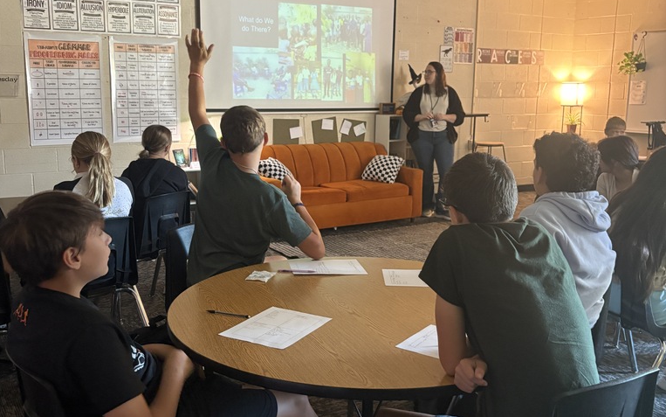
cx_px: 332
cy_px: 202
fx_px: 672
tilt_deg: -8.6
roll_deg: -0.6
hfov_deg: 52.7
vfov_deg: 34.4
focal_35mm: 37
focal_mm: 5.96
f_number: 1.6
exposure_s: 1/40
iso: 500
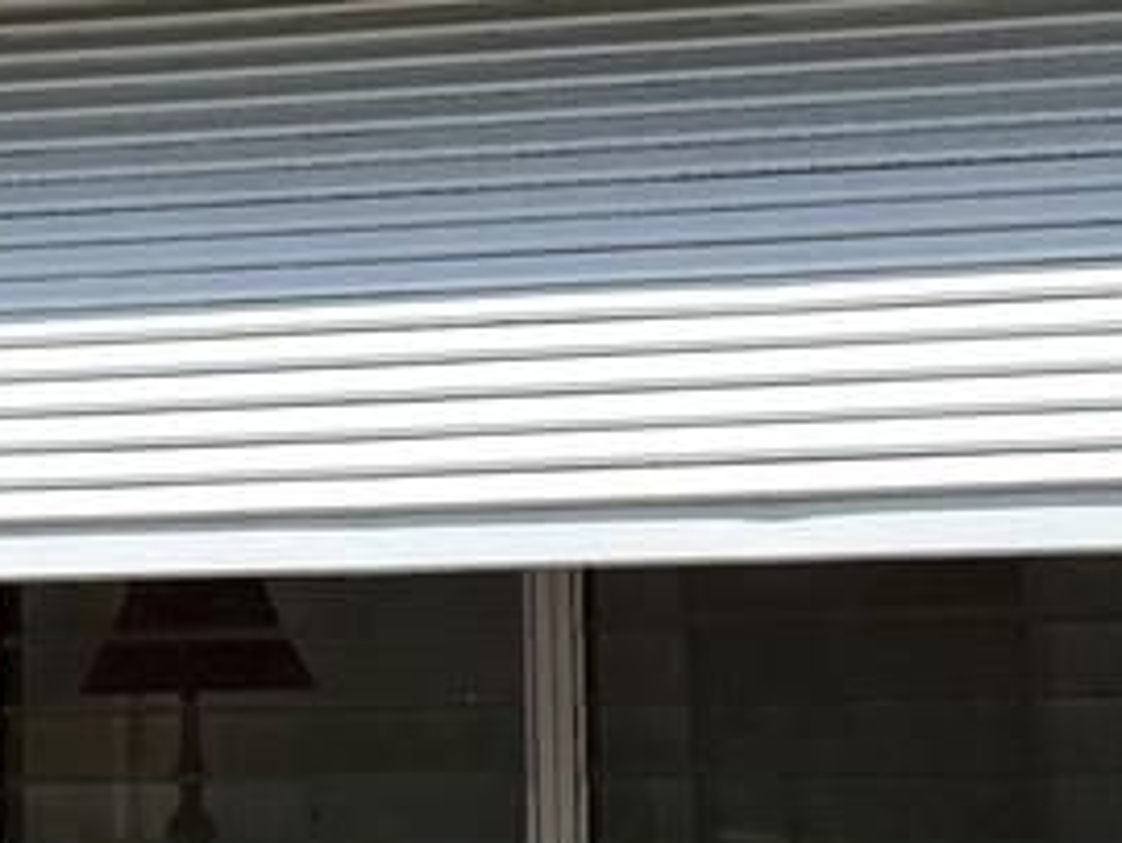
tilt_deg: +8.3
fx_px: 4607
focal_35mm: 142
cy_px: 274
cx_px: 278
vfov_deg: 10.5
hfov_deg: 13.8
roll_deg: +0.7
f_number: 1.78
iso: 80
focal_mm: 6.76
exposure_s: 1/4405
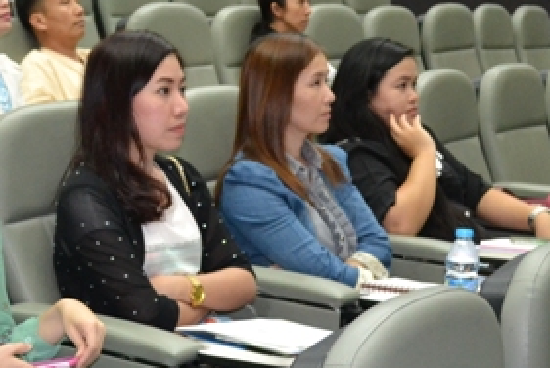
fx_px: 1346
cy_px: 225
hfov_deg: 22.5
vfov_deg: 15.6
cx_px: 53
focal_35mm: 88
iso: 2200
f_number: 3.8
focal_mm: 22
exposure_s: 1/60
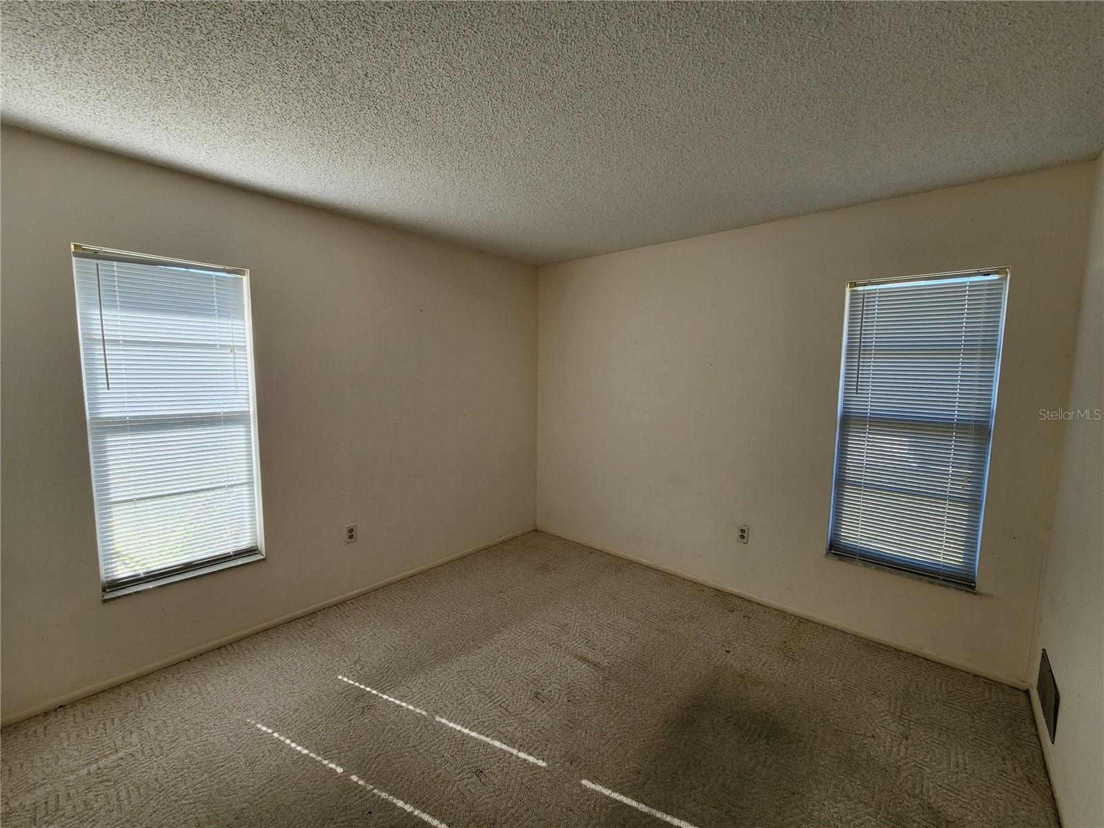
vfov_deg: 89.9
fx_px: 415
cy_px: 414
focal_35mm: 13
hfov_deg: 106.2
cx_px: 552
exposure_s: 1/120
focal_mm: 2.2
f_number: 2.2
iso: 50
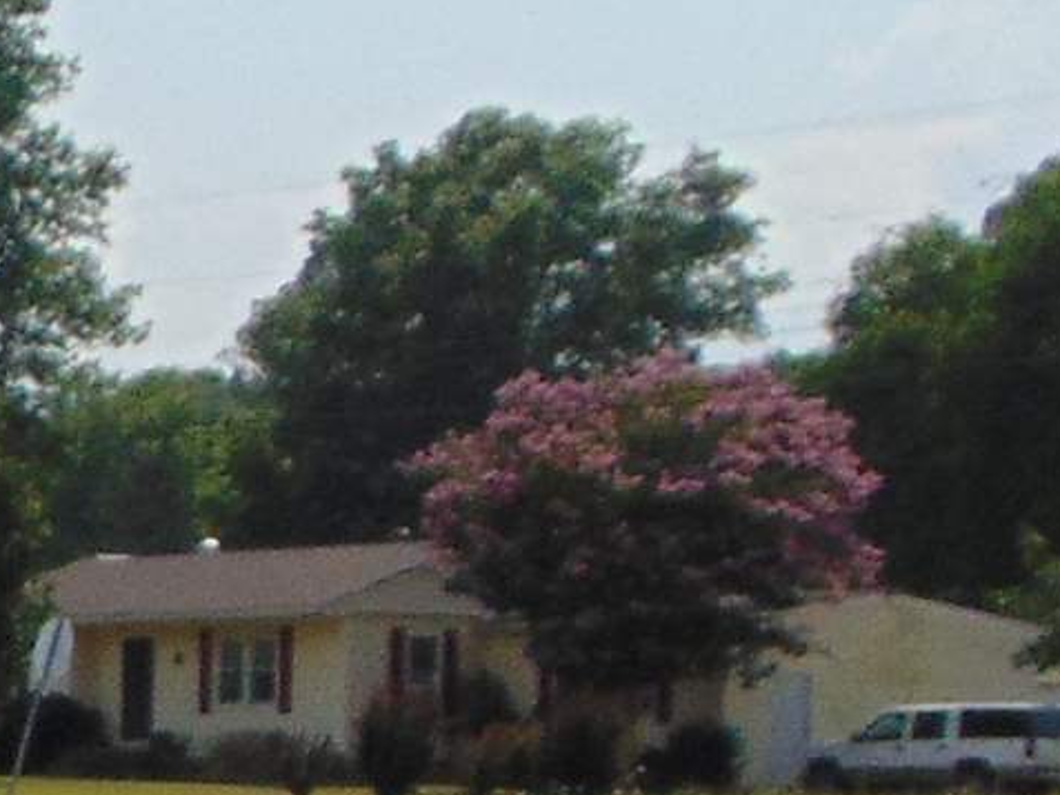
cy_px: 953
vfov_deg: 9.1
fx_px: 4931
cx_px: -1167
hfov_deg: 11.0
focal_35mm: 161
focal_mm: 4.5
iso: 80
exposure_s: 1/400
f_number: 7.7
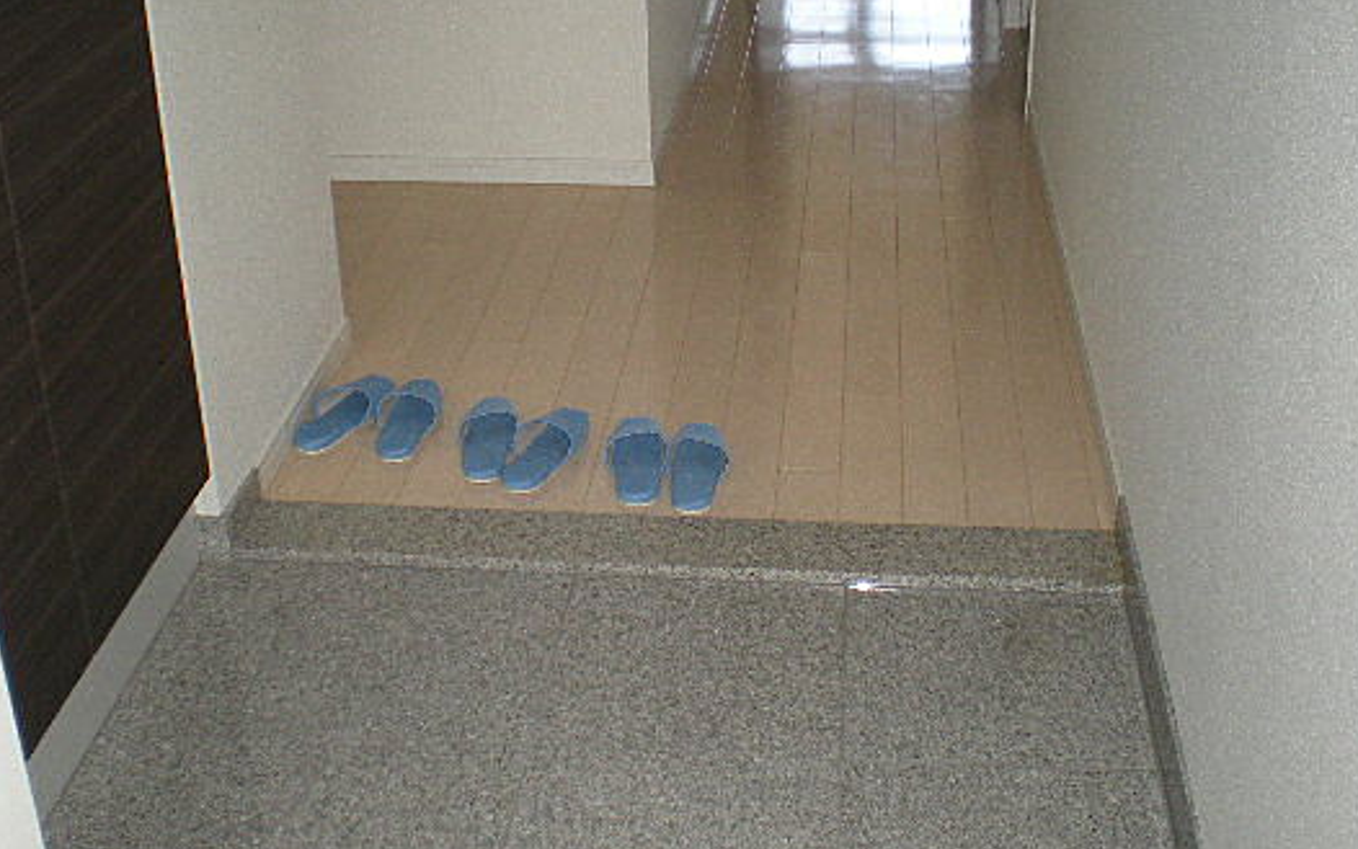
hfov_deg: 41.0
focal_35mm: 49
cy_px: 320
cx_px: 692
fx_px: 1814
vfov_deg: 26.3
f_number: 3.1
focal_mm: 6.3
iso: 161
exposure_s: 1/60
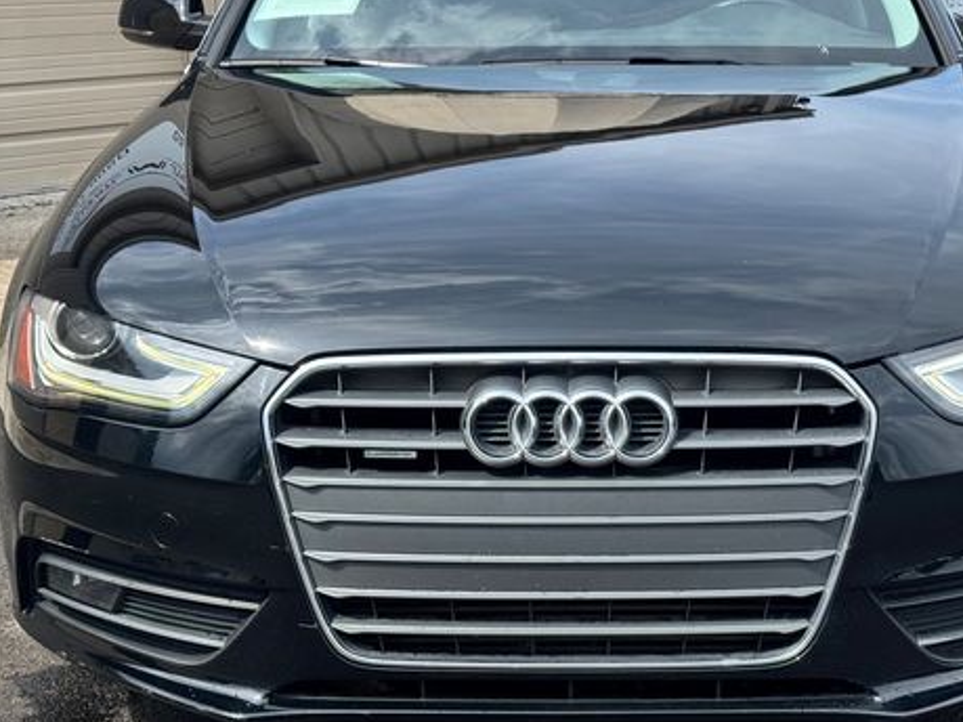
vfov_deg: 21.9
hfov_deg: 28.9
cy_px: 294
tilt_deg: -11.0
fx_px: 1863
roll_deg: +0.8
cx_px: 596
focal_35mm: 67
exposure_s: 1/2045
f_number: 1.78
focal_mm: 6.76
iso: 64
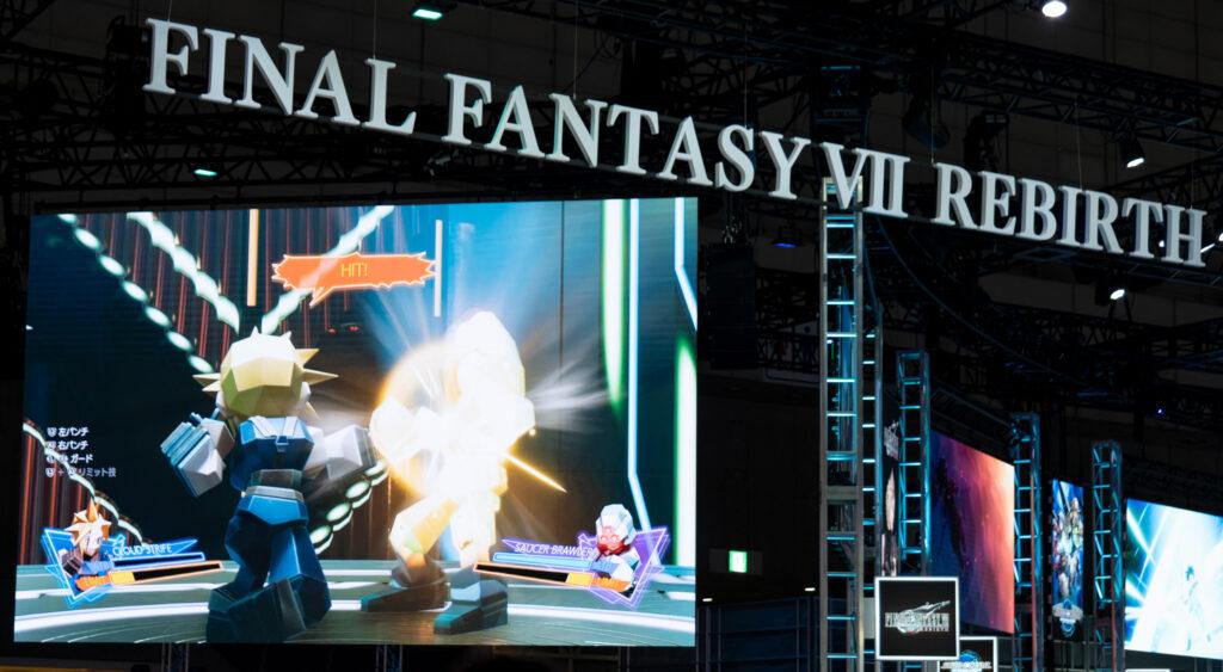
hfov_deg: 27.8
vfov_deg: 15.5
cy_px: 478
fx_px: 2469
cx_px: 540
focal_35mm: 77
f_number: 4
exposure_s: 1/100
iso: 800
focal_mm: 51
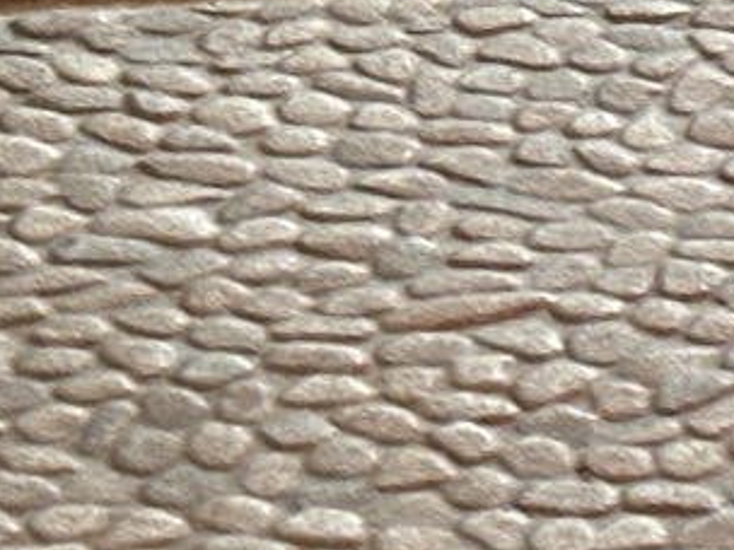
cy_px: -970
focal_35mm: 316
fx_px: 6700
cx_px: 1482
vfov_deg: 4.5
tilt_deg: -15.3
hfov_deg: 6.1
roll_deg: -2.7
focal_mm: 6.86
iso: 64
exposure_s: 1/50
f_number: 1.78
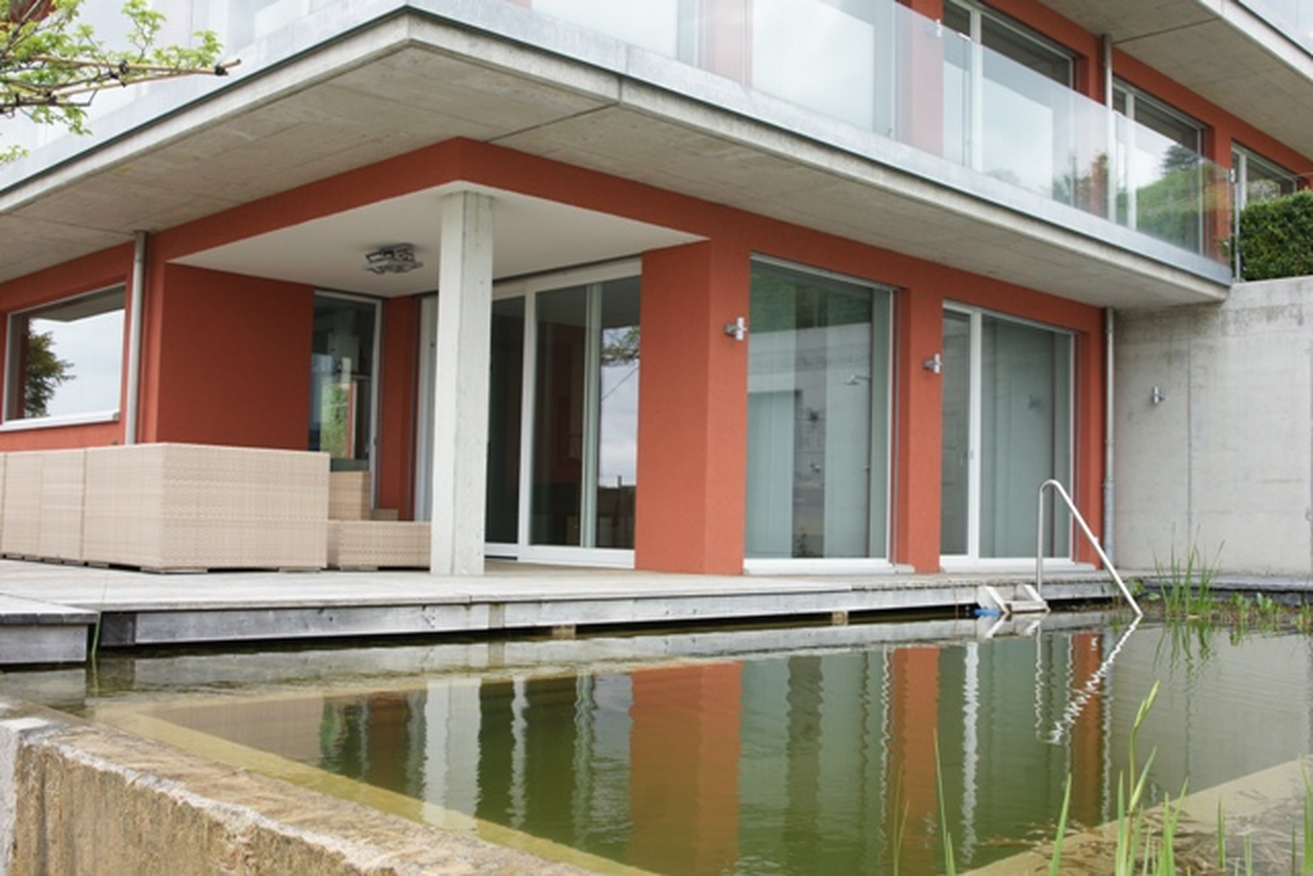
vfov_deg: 36.9
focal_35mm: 36
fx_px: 1313
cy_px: 438
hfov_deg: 53.1
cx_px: 656
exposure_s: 1/125
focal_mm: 24
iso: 200
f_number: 8
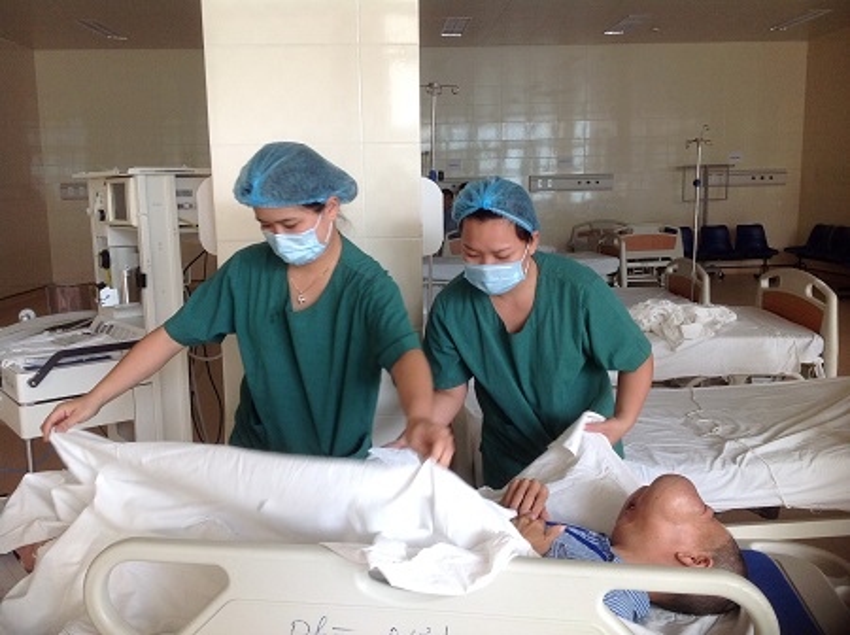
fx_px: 858
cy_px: 318
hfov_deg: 52.7
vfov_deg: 40.6
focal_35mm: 35
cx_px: 425
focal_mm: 4.28
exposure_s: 1/60
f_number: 2.4
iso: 64
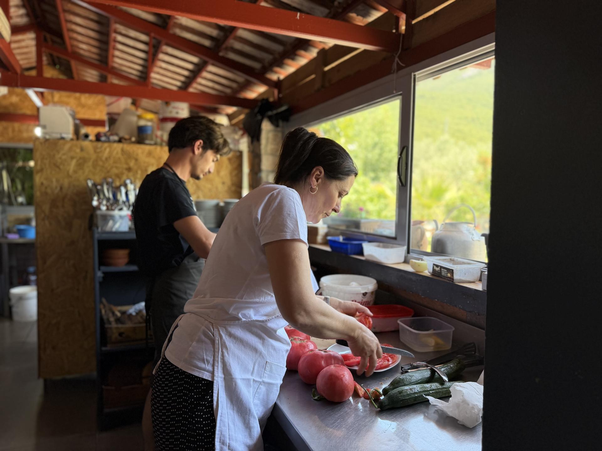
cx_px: 301
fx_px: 417
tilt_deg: -4.2
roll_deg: -1.0
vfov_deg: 56.8
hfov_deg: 71.6
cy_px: 226
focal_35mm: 24
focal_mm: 6.76
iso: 80
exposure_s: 1/167
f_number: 1.78
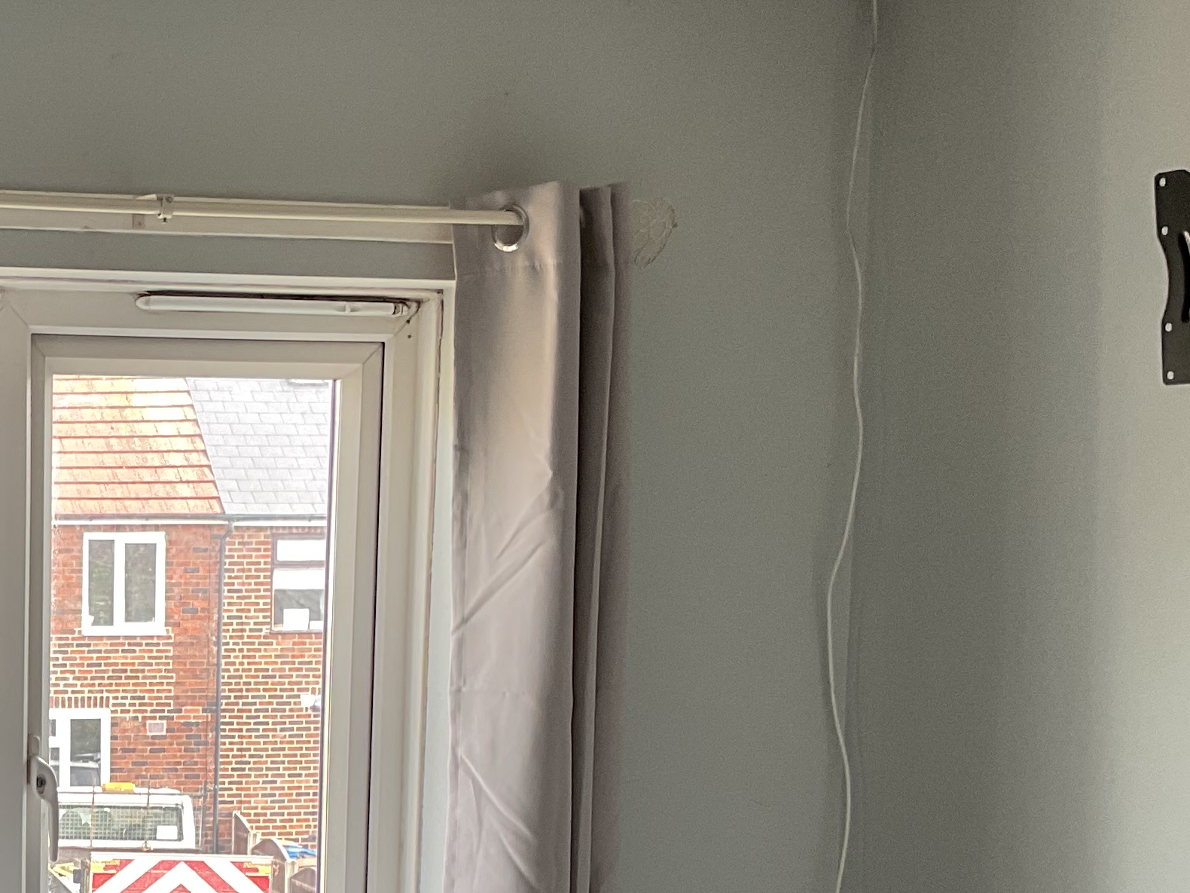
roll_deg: +0.0
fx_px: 2544
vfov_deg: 19.3
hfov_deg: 24.8
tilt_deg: -8.1
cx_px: -57
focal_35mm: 74
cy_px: 922
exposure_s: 1/50
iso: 40
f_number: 1.8
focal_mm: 3
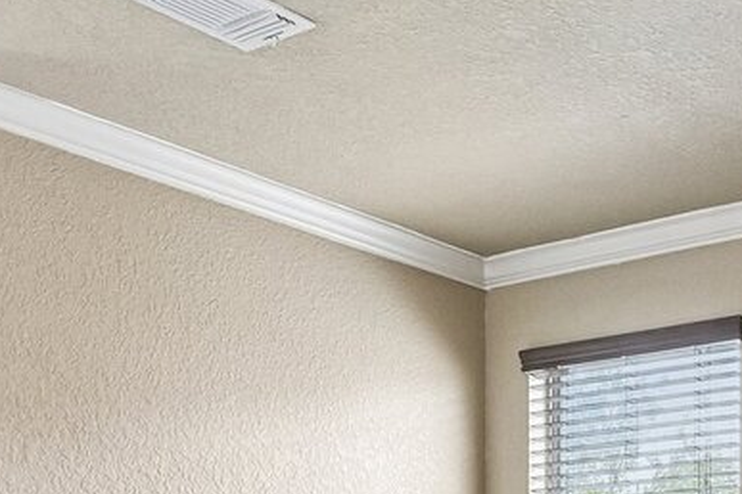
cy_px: 716
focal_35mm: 67
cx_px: 882
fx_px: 1381
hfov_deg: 26.8
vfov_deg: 18.3
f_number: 8
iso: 720
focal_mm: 16
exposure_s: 1/15
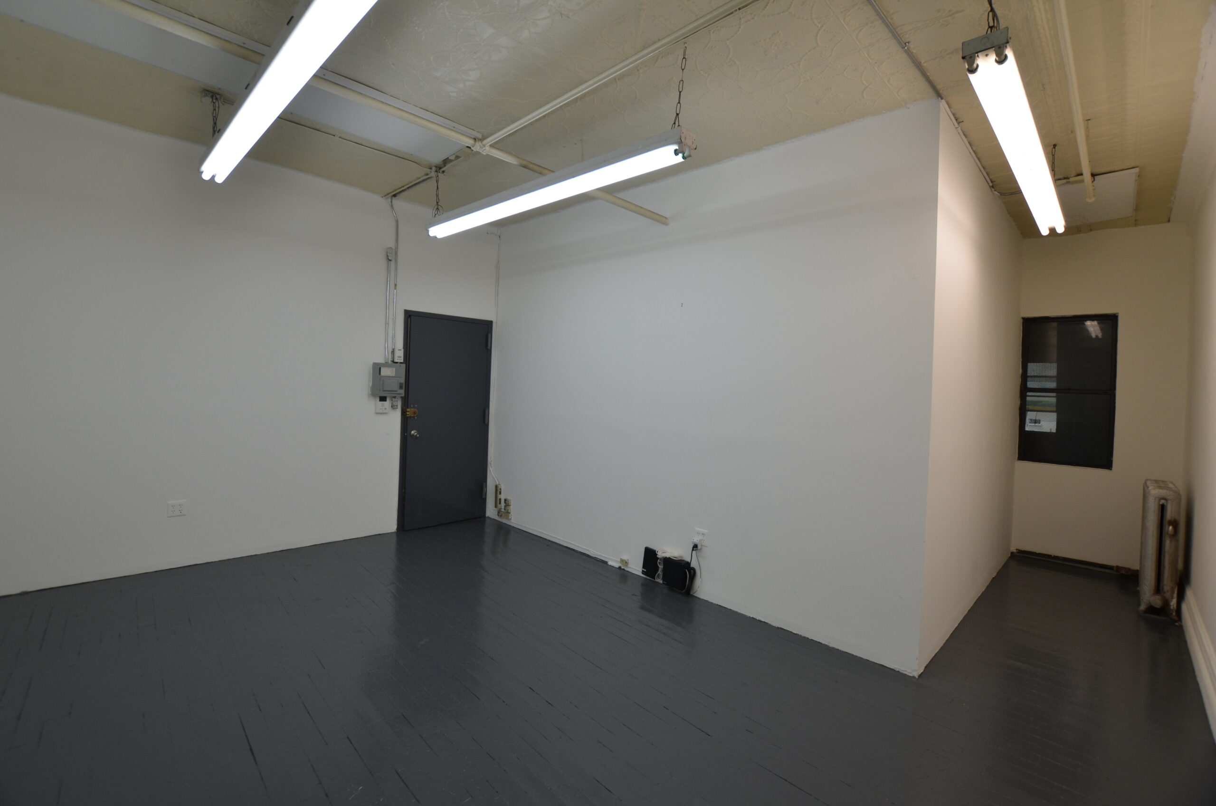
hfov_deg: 100.5
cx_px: 608
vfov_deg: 77.1
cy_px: 403
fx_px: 506
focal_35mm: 15
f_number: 5.6
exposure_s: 1/125
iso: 400
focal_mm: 10
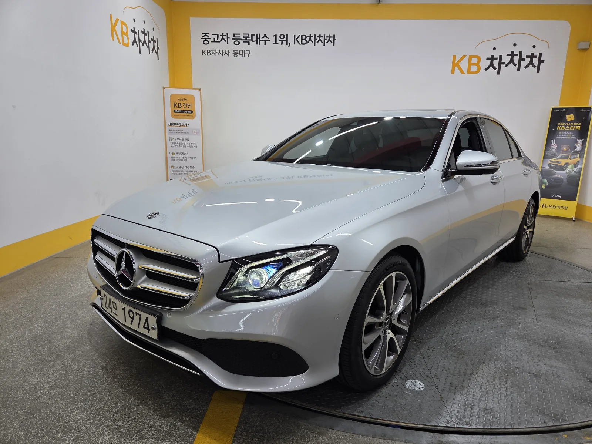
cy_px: 222
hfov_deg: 73.9
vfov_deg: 58.9
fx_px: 393
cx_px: 296
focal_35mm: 23
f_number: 1.8
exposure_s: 1/120
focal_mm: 5.4
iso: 80
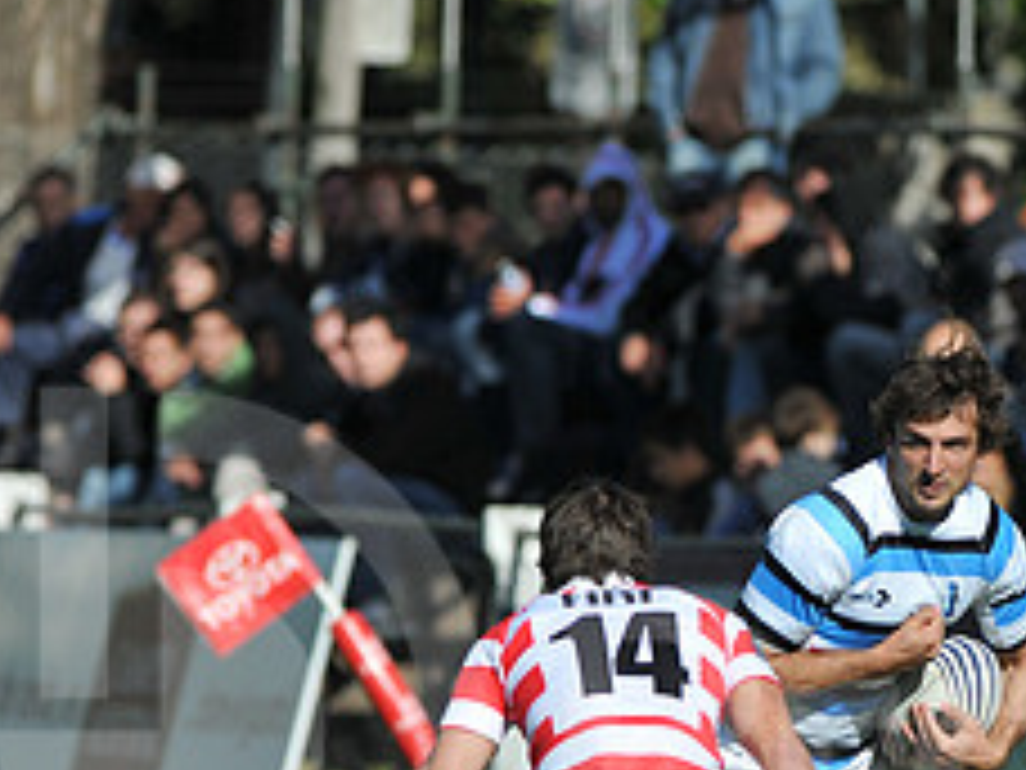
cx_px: 927
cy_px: 723
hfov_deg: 1.8
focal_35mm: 1101
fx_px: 32633
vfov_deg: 1.4
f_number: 3.5
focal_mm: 300
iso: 200
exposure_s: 1/3200
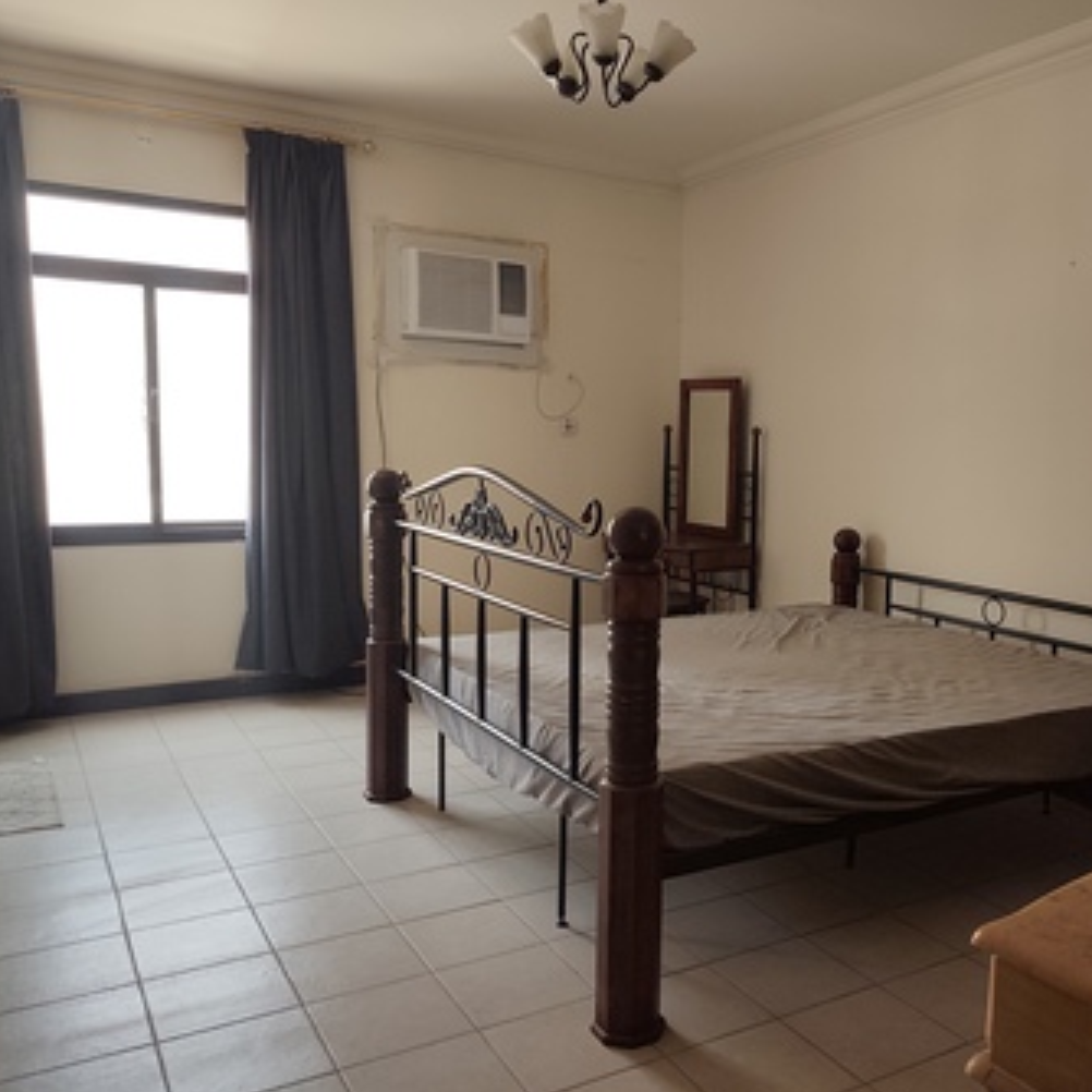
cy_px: 548
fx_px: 1035
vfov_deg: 55.6
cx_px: 718
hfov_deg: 54.6
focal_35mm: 29
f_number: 1.6
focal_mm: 5.84
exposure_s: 1/54
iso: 100
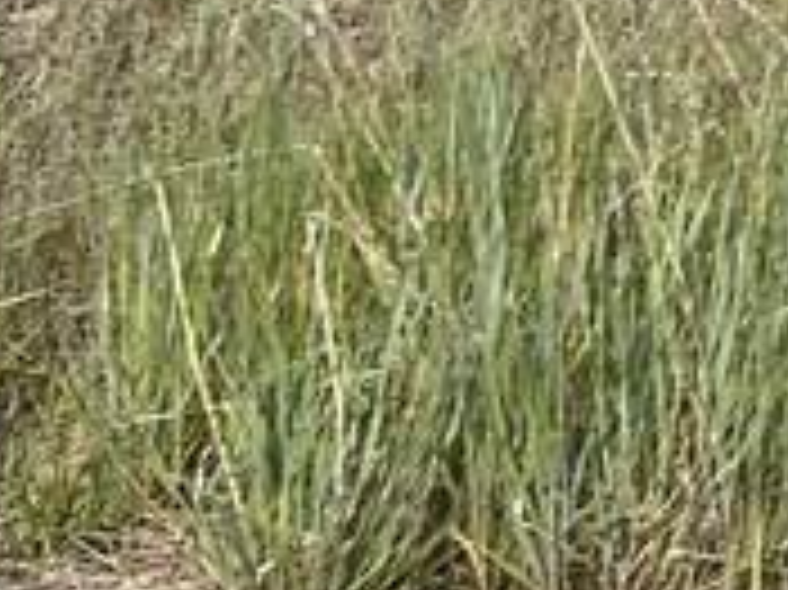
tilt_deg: +4.4
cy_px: -1225
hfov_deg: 8.3
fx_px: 4322
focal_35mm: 190
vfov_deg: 7.0
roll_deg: -1.8
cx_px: 2598
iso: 50
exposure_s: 1/2695
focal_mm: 5.7
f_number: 1.5
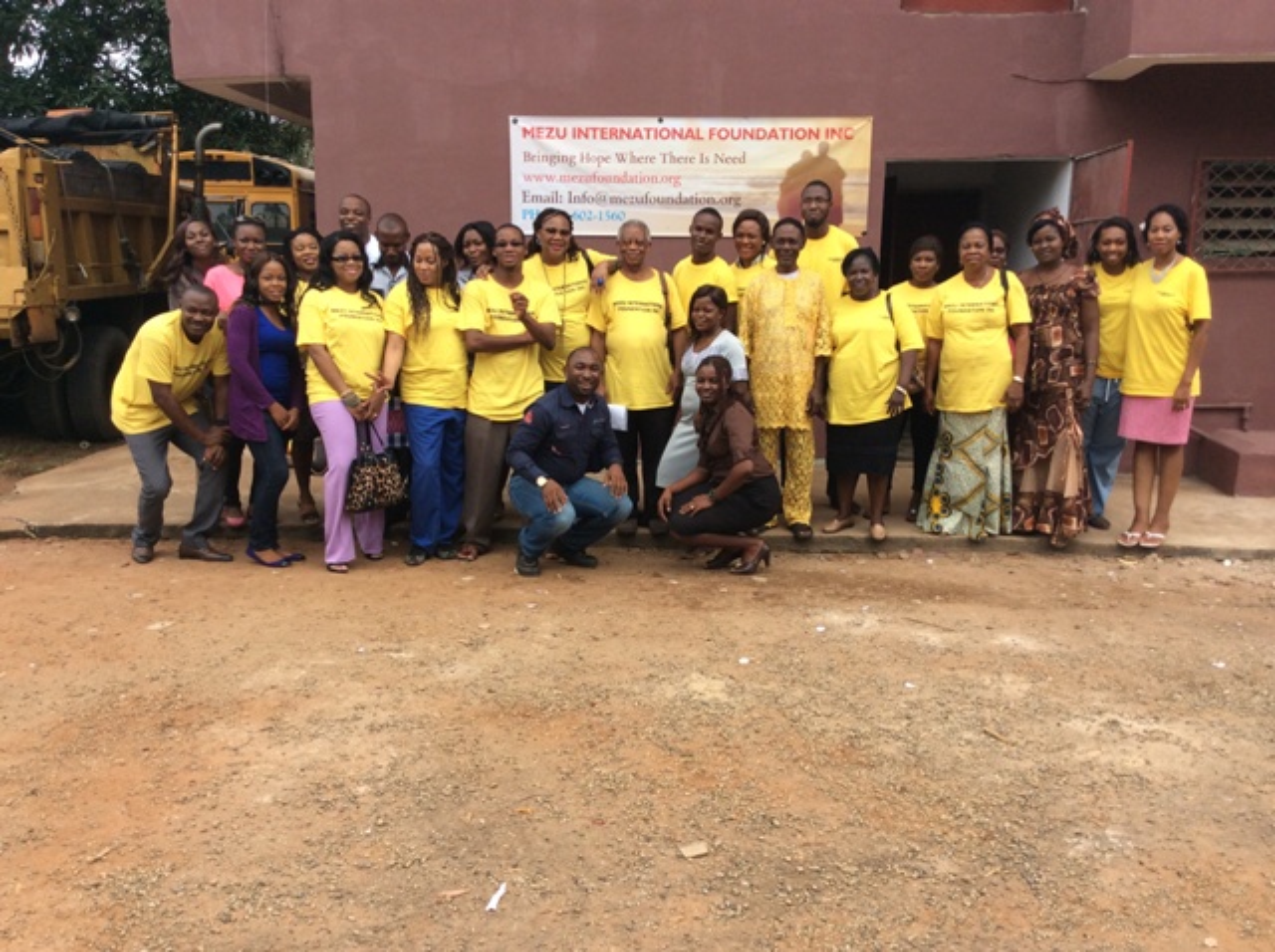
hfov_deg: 55.4
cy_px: 476
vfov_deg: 42.8
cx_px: 638
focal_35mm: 33
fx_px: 1214
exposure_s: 1/650
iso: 32
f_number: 2.4
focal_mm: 3.3
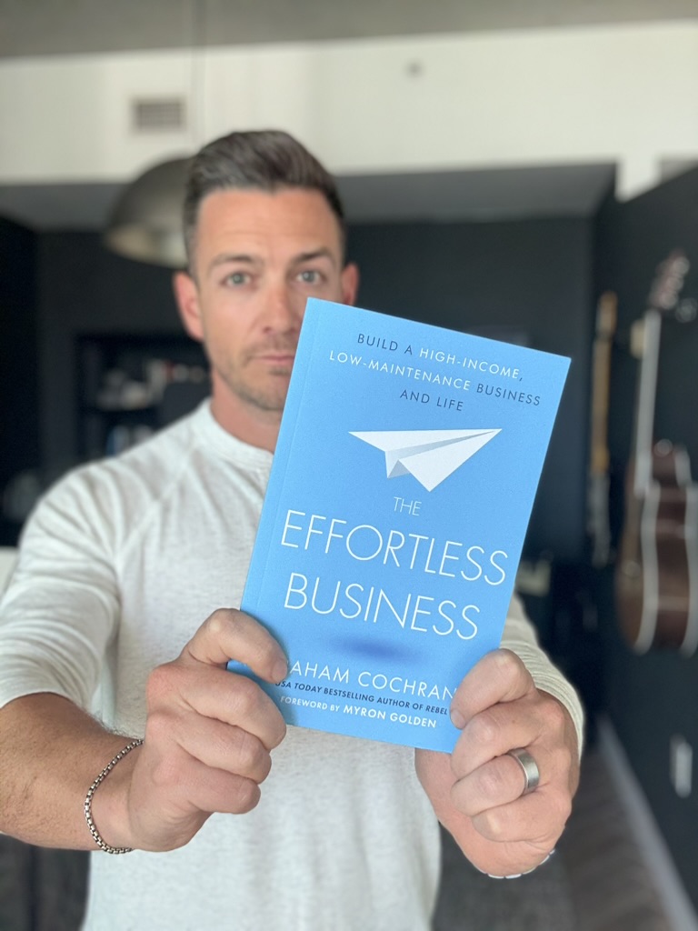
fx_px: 807
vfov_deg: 60.0
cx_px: 349
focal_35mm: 30
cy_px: 466
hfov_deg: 46.8
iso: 80
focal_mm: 2.69
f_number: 1.9
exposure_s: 1/121
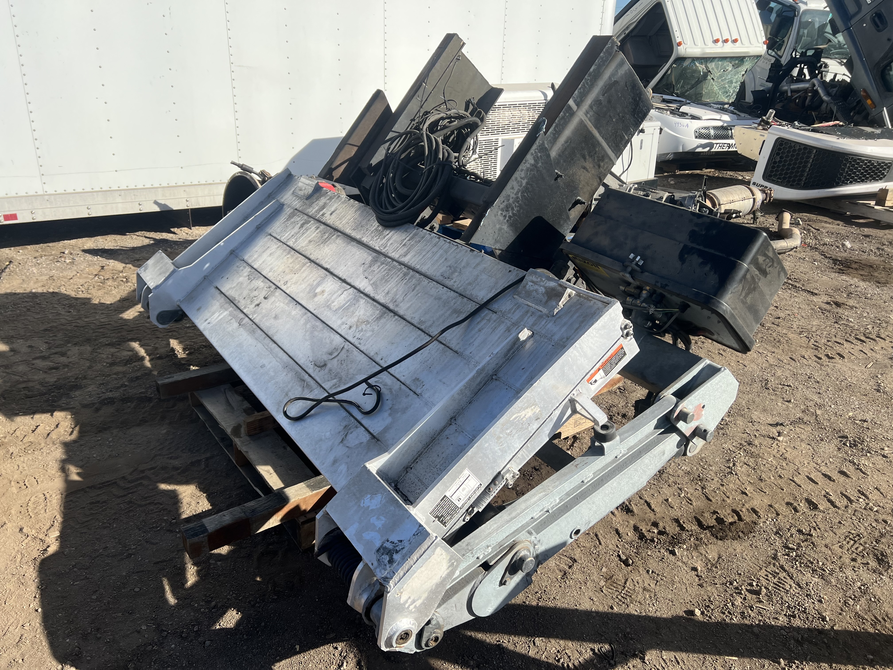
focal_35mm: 26
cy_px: 335
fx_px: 671
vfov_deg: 53.1
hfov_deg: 67.3
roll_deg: -3.9
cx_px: 446
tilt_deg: -23.5
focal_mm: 5.7
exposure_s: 1/3165
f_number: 1.5
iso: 50
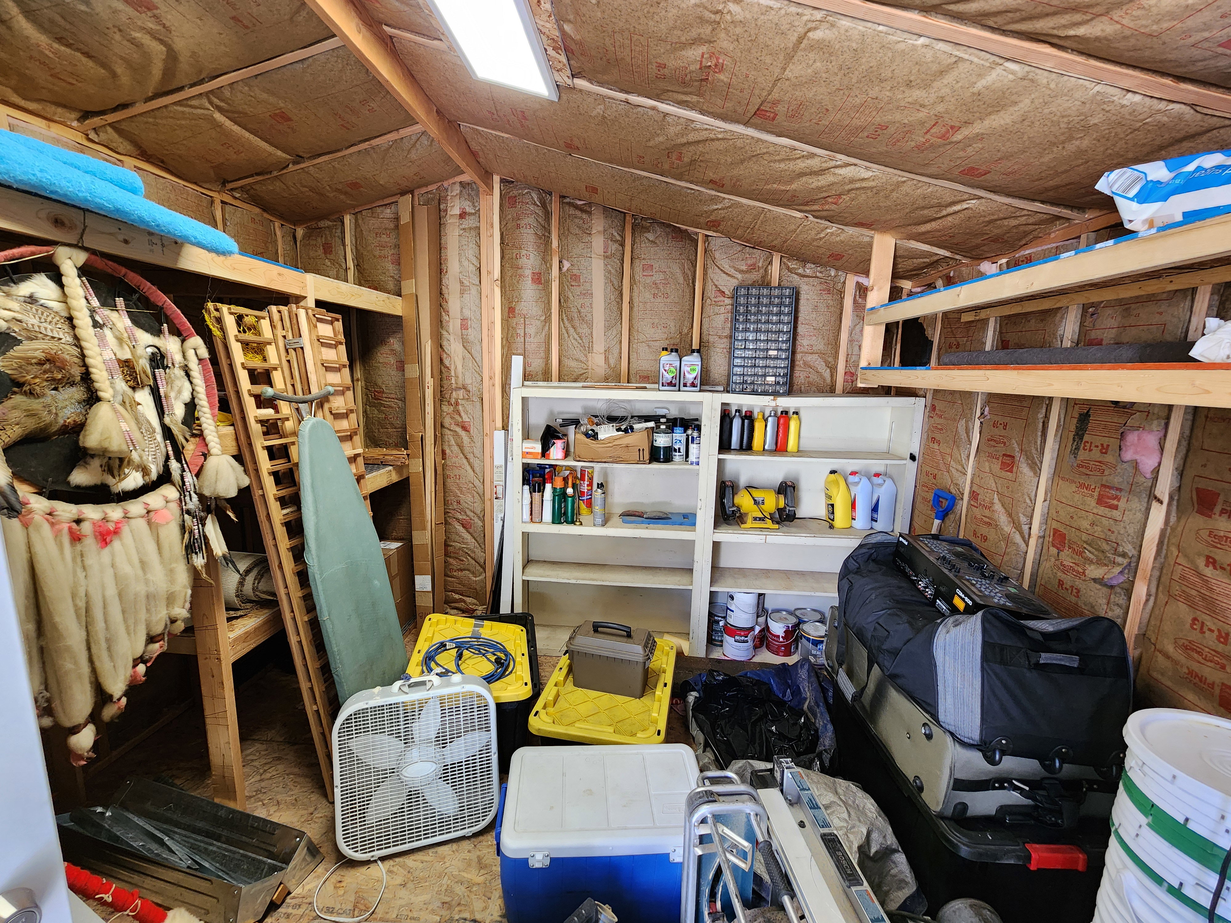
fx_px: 462
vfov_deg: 89.9
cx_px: 616
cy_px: 462
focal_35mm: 13
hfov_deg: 106.2
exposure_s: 1/60
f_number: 2.2
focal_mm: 2.2
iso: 200
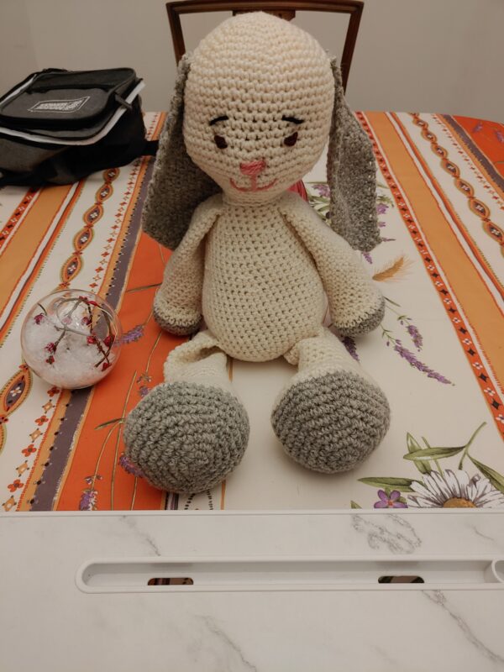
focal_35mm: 26
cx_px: 252
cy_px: 336
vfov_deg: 67.3
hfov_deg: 53.1
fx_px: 505
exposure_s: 1/40
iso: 150
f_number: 1.8
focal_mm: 4.36
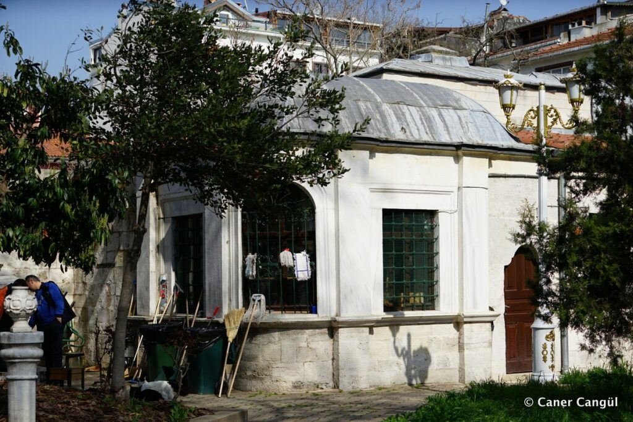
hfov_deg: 28.8
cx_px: 316
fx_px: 1231
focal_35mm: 70
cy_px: 211
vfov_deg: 19.5
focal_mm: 70
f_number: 5.6
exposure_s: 1/500
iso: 100
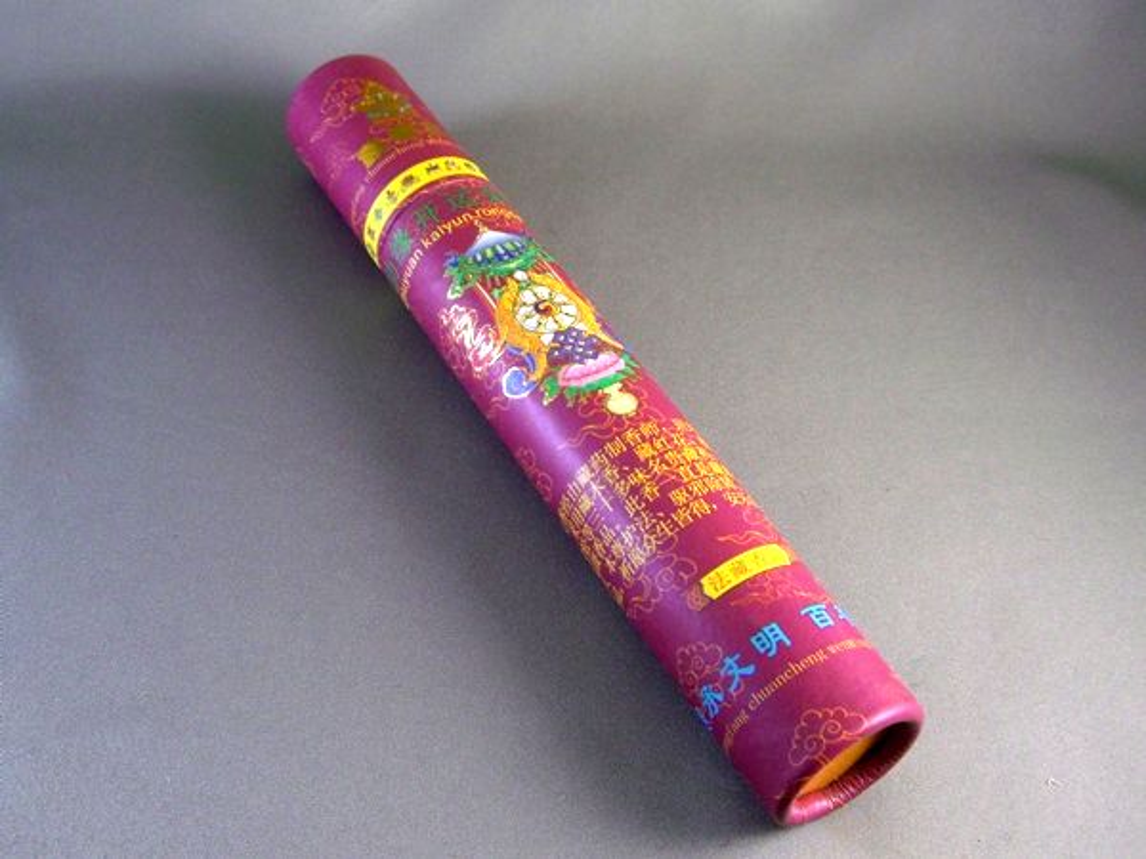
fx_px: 1258
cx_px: 573
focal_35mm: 38
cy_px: 430
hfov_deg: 49.0
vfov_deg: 37.7
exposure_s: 1/80
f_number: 2.8
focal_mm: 7.9
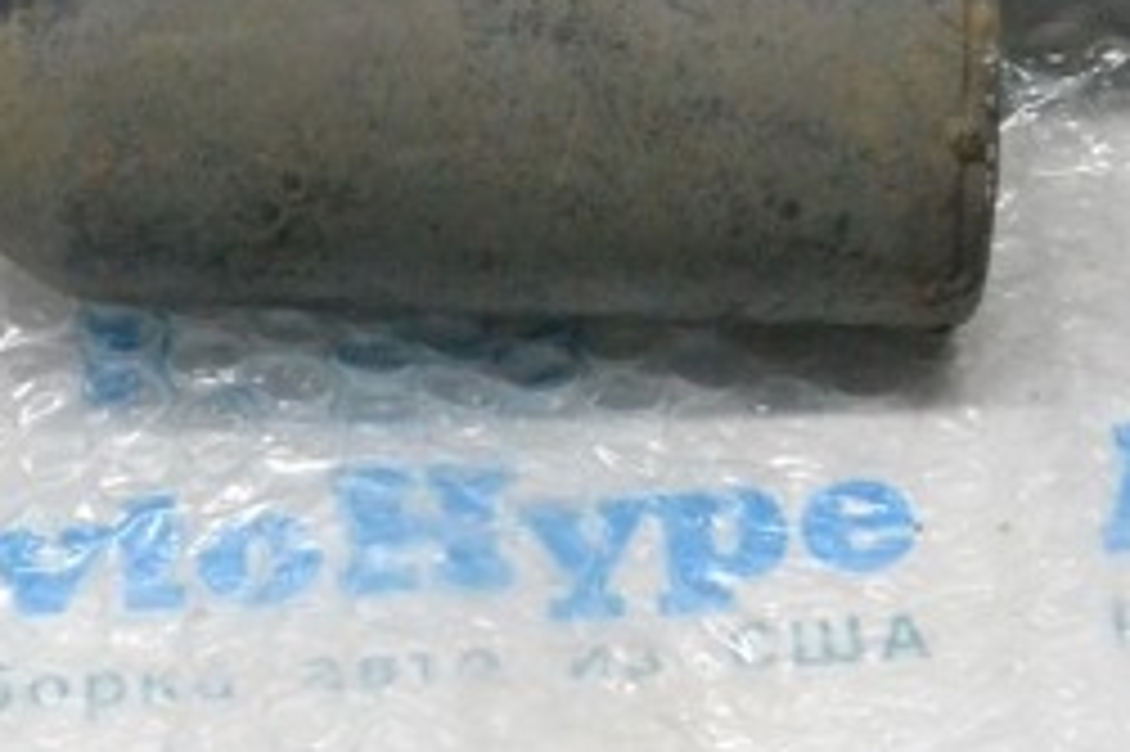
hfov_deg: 9.8
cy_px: -149
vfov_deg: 6.5
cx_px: 860
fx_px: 6596
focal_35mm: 210
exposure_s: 1/160
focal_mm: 55
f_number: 11
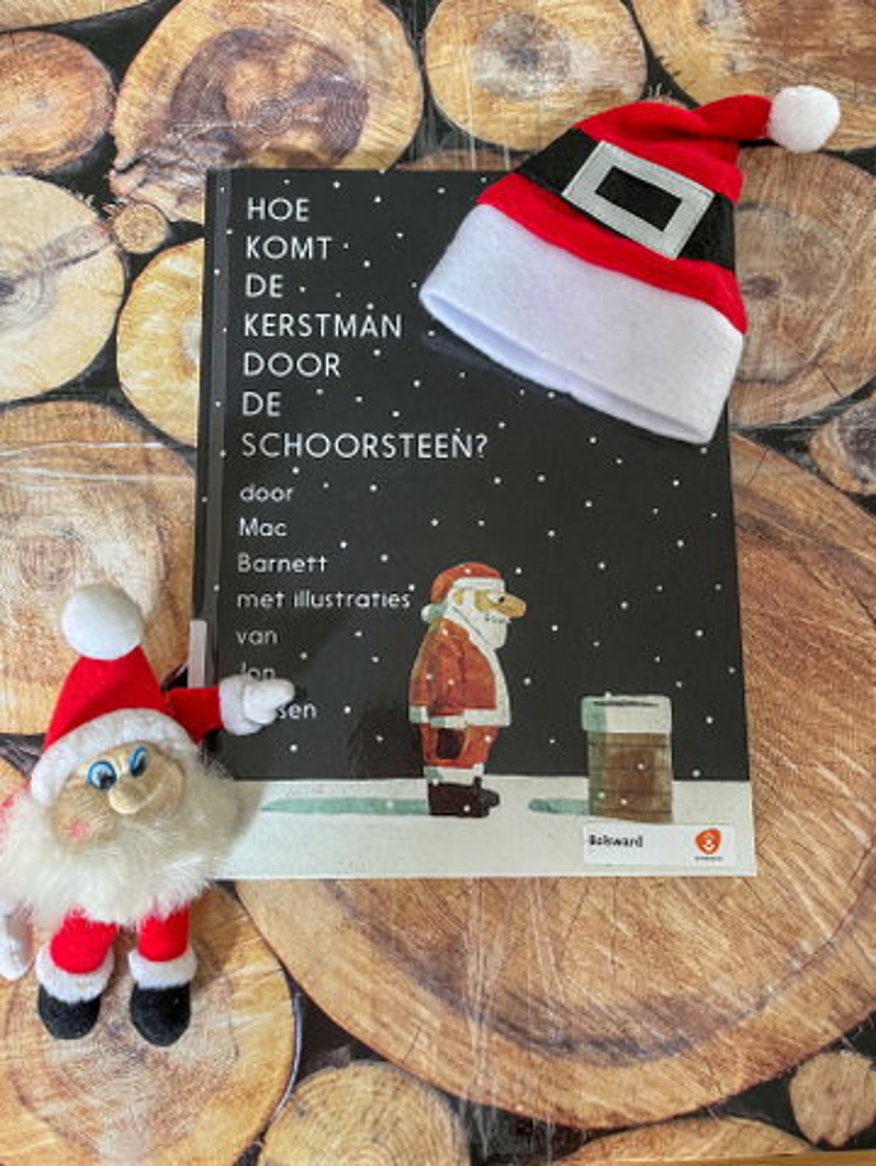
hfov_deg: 53.1
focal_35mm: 26
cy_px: 583
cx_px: 438
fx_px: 876
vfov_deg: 67.3
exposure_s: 1/60
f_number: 1.6
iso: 250
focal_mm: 5.1
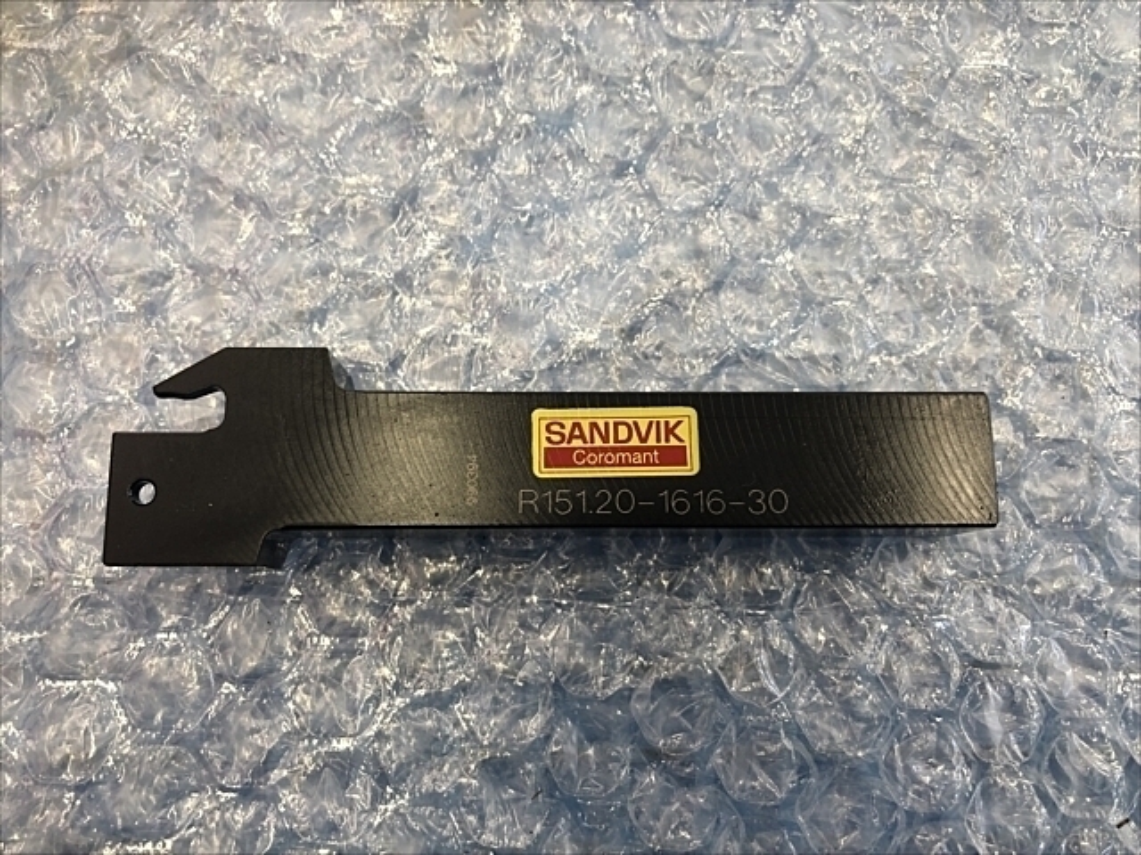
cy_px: 428
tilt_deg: -81.1
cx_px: 570
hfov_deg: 63.4
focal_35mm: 28
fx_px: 923
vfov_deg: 49.7
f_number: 1.8
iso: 25
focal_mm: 3.99
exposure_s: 1/30
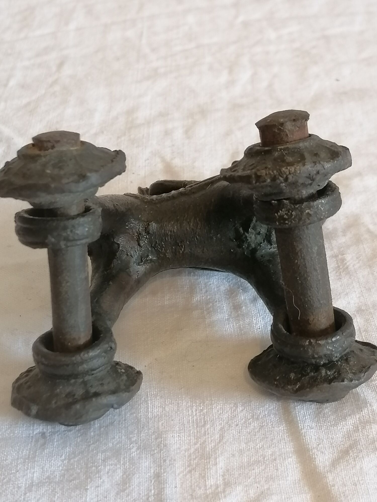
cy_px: 251
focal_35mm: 70
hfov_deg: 21.0
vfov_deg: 27.8
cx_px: 188
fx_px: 1016
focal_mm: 5.4
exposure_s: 1/33.3
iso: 80
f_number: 1.8
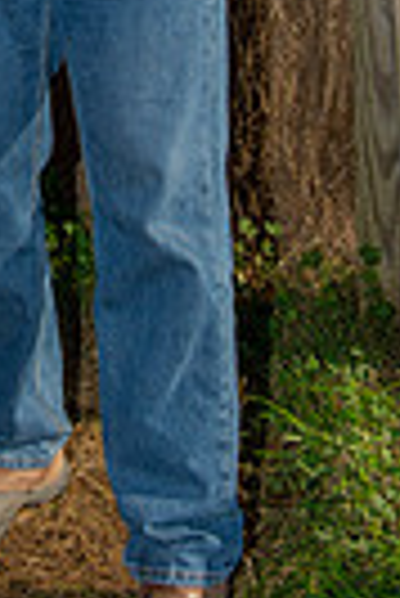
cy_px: -247
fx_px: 1795
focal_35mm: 108
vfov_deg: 17.4
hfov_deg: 12.4
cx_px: -74
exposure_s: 1/250
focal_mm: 32
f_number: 5.6
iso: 50
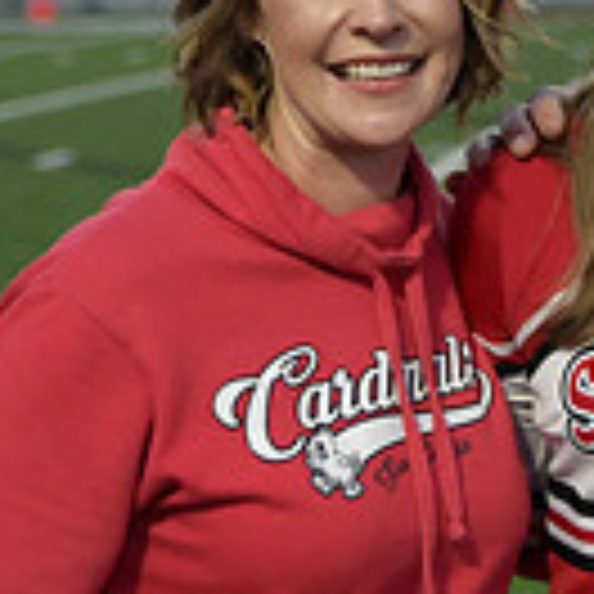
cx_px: 810
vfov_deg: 11.1
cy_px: 130
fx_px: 3048
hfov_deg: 10.8
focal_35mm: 157
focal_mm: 42
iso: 9000
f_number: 2.8
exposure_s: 1/8000
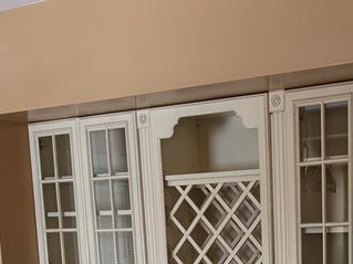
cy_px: 406
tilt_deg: -11.9
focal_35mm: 77
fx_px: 785
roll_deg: +0.7
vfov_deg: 17.1
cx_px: 302
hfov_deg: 24.8
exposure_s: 1/60
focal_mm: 6.76
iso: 125
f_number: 1.78
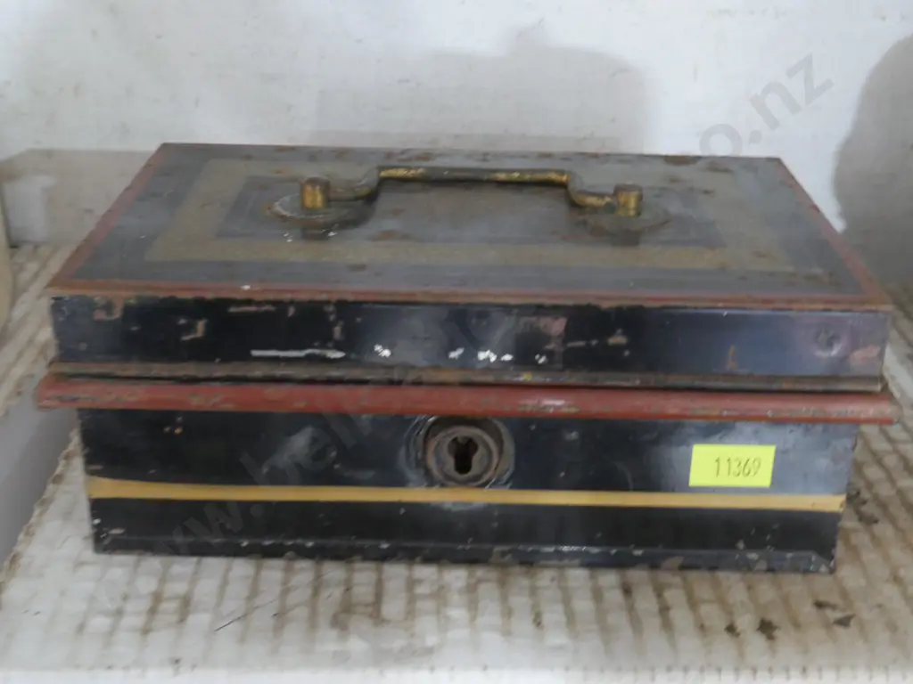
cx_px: 456
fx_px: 1213
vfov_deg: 31.5
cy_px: 342
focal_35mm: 46
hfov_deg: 41.2
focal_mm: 23
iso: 3200
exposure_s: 1/5
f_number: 7.1
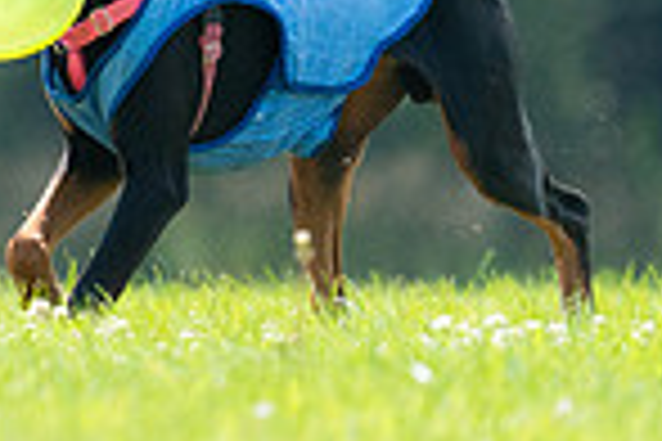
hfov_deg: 1.3
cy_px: -403
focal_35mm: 1619
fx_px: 29769
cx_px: -306
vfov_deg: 0.8
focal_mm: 411
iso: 3200
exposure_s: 1/4000
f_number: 6.3
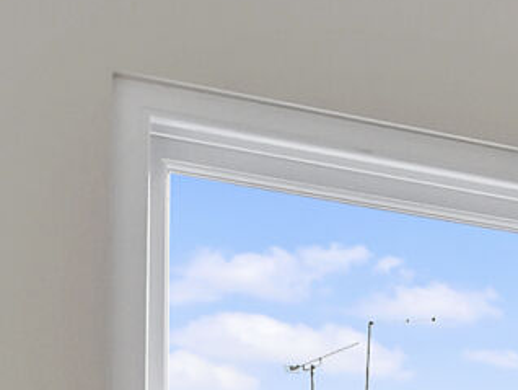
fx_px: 1737
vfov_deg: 11.5
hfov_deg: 13.9
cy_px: 795
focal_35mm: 116
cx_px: 1082
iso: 250
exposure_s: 1/20
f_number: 5.6
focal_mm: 10
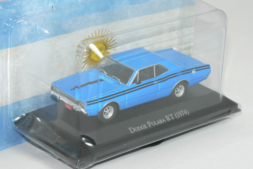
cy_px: 90
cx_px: 127
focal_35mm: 117
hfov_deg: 17.5
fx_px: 822
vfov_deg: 11.7
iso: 80
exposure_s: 1/60
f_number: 3.2
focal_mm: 18.6
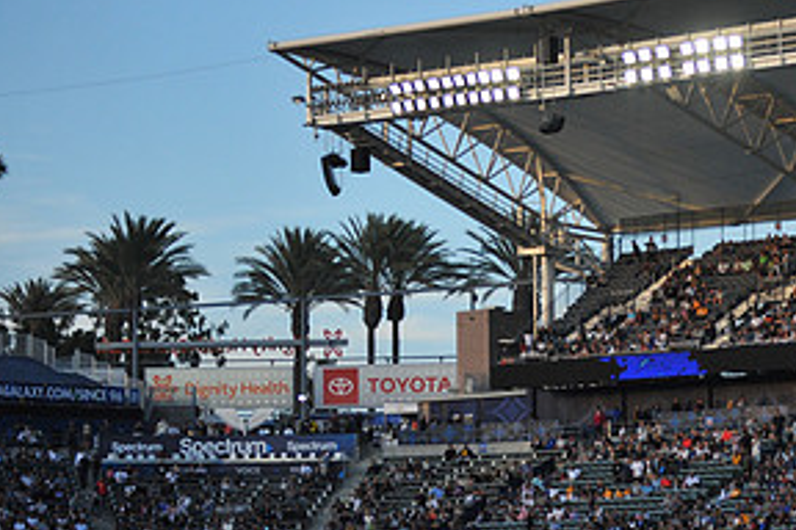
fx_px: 3339
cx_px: 743
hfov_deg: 13.5
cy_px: 334
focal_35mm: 151
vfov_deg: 9.1
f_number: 2.8
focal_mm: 75
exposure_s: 1/6400
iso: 1600
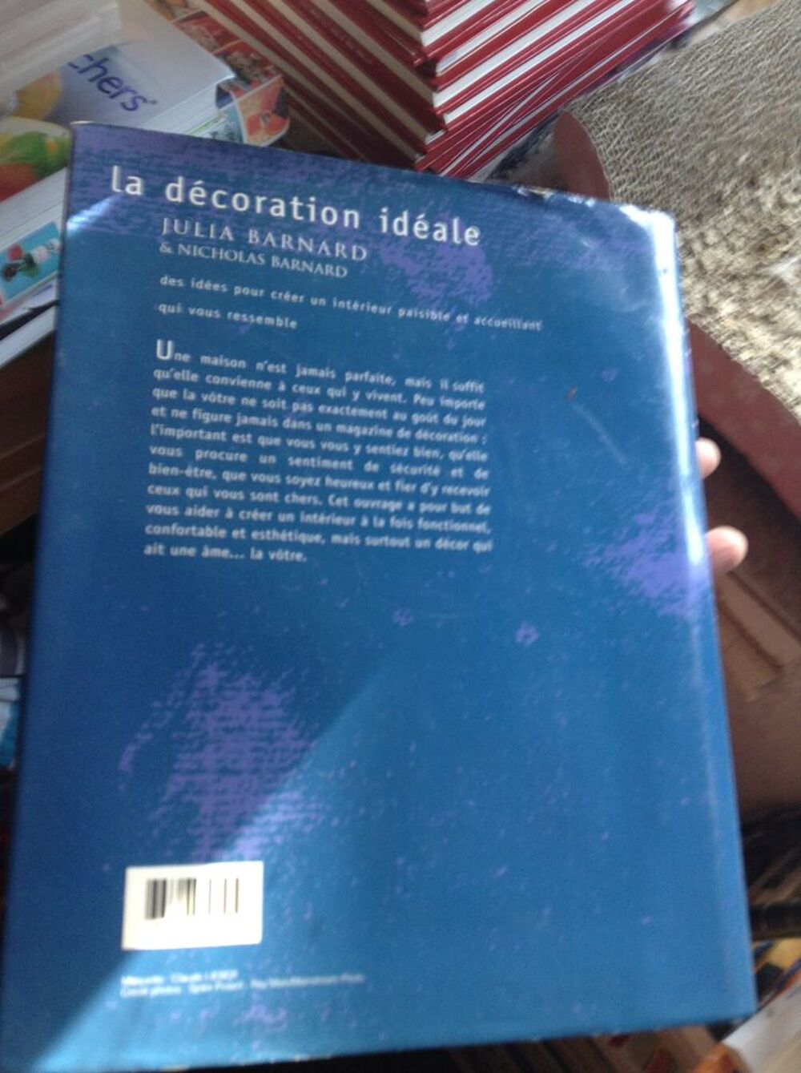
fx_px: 1021
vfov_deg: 55.4
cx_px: 400
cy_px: 536
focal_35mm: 33
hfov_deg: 42.8
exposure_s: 1/24
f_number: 2.4
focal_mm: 3.3
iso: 50
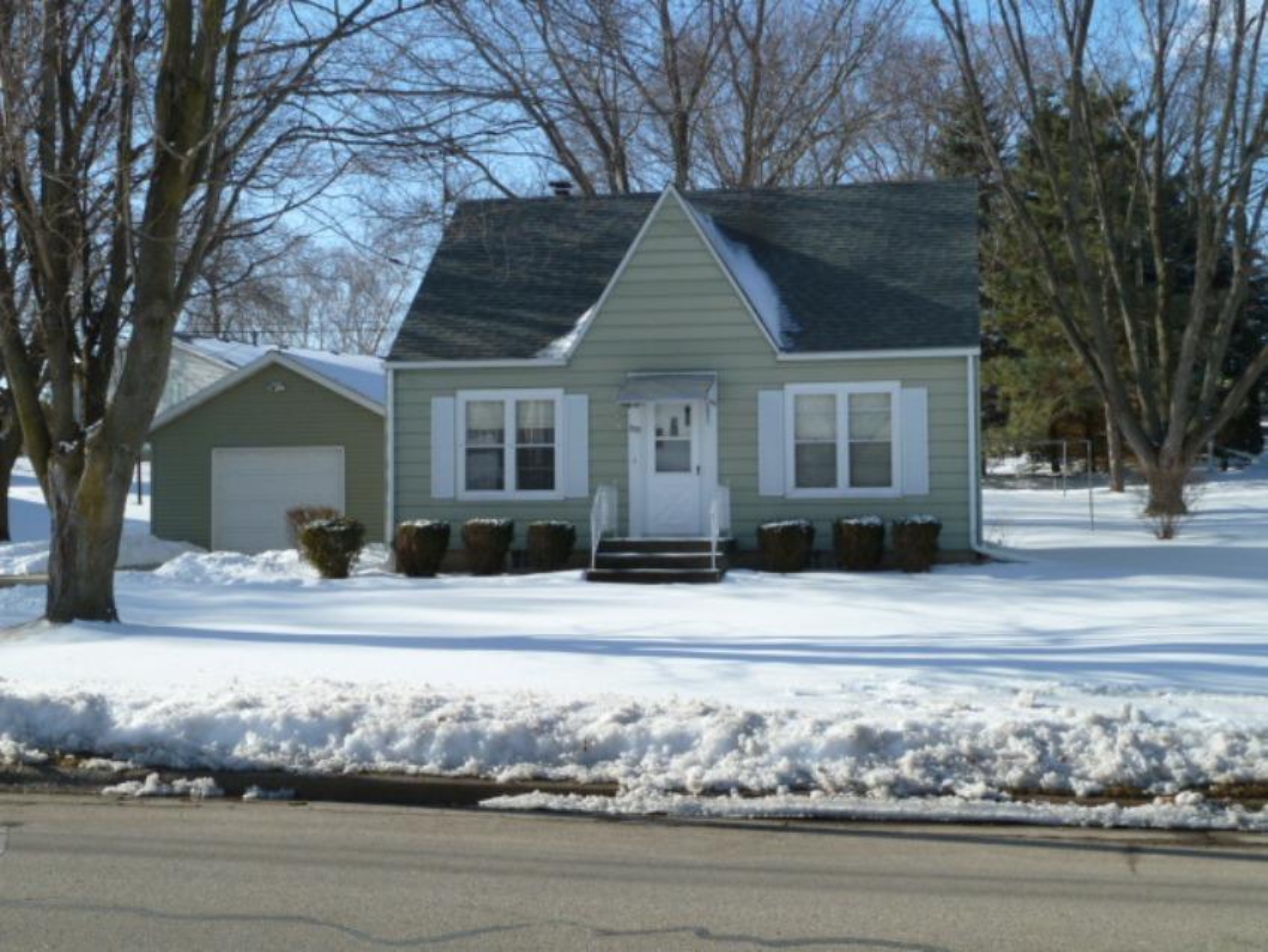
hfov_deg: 42.9
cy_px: 476
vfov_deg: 32.9
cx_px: 634
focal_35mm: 44
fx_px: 1612
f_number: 5
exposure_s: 1/400
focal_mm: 7.3
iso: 100
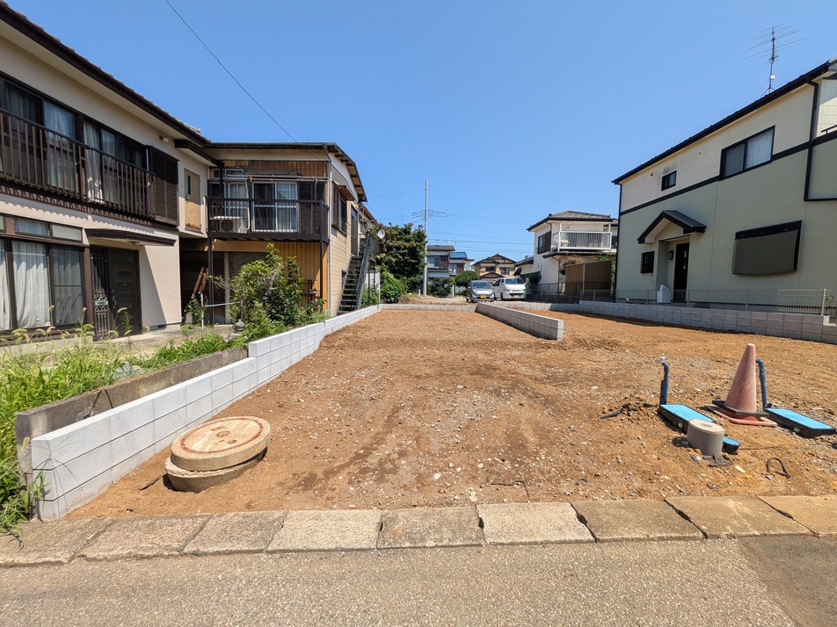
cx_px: 418
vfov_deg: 85.7
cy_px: 314
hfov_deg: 102.1
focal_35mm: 14
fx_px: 339
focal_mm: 1.83
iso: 51
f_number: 2.2
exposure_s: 1/1631
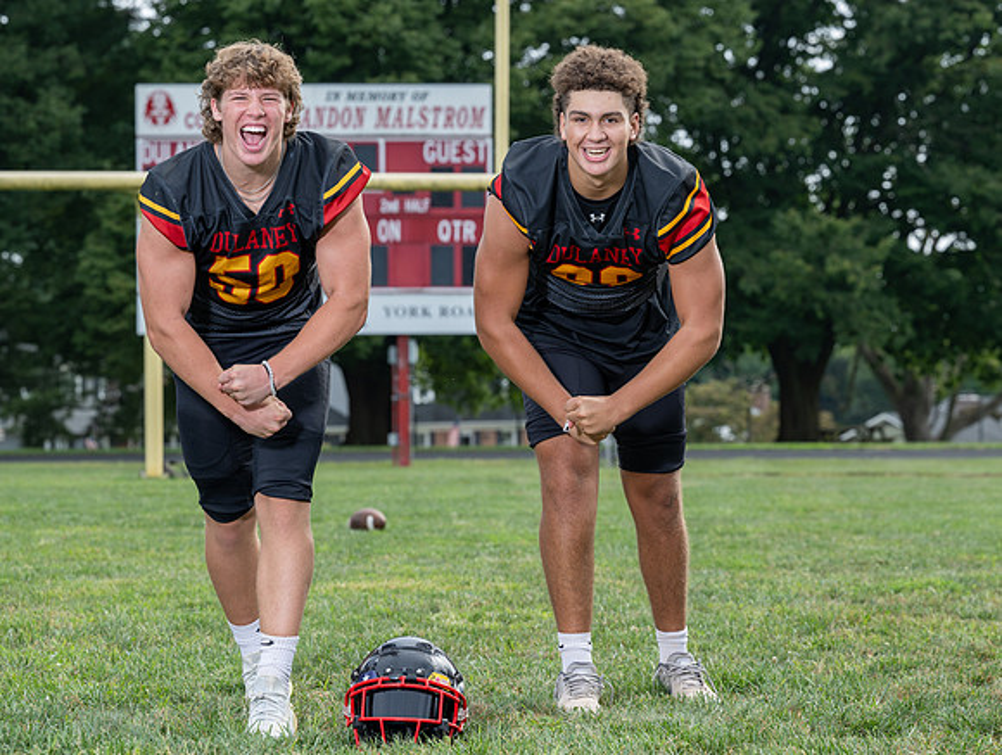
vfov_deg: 12.8
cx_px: 600
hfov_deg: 16.9
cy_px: 361
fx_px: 3375
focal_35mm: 116
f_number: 5.6
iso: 100
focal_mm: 96
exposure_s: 1/160
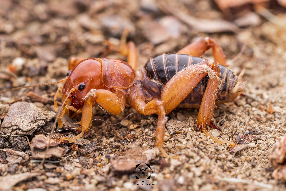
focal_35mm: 105
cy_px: 96
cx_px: 143
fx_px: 834
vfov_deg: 13.0
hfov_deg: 19.5
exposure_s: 1/200
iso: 200
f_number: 16
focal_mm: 105
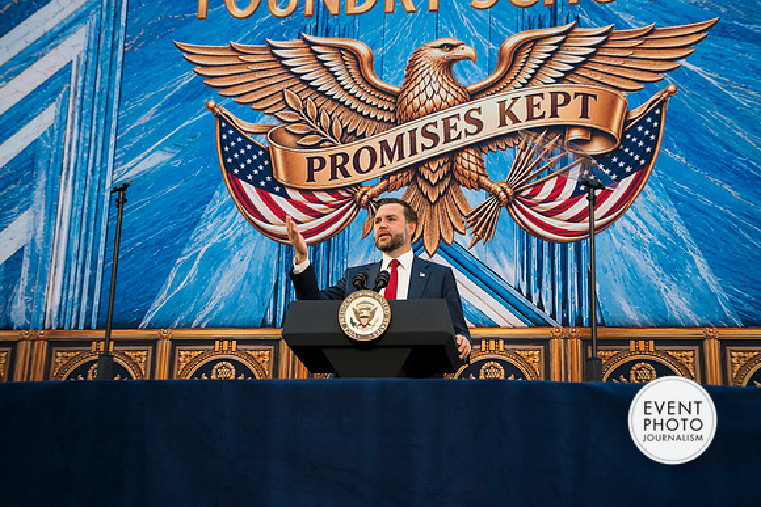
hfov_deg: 36.2
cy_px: 254
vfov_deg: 24.6
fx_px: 1163
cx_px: 380
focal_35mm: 55
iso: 280
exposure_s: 1/200
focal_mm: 55
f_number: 2.8
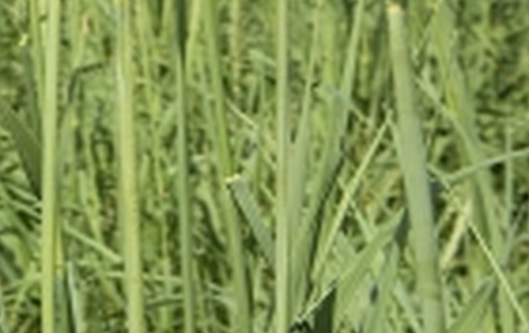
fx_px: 3668
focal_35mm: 254
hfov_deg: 7.9
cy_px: -539
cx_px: -476
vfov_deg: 5.0
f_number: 10
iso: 100
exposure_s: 1/320
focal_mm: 50
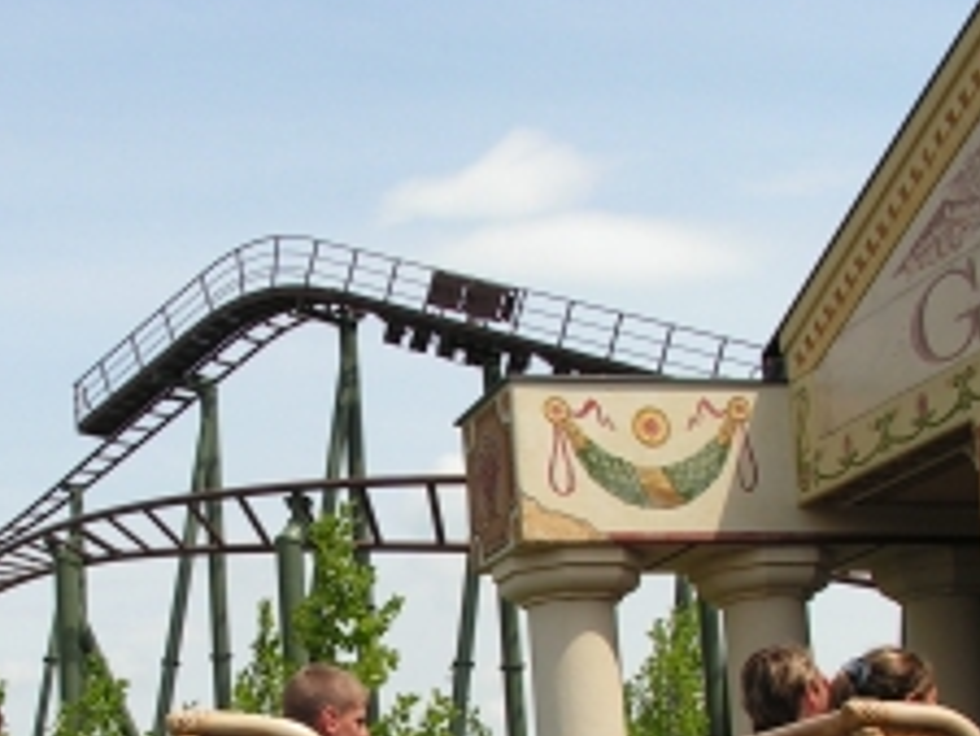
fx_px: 2039
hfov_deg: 26.9
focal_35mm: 72
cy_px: 701
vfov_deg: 20.0
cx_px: 366
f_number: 4.8
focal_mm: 6
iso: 64
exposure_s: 1/500
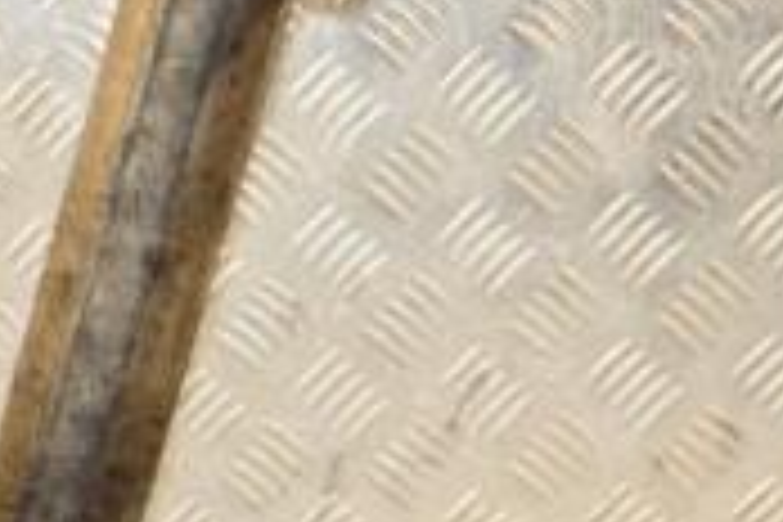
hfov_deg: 13.8
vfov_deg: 9.4
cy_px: 585
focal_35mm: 145
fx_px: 3154
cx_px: -112
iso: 800
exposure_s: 1/200
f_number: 5
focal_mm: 28
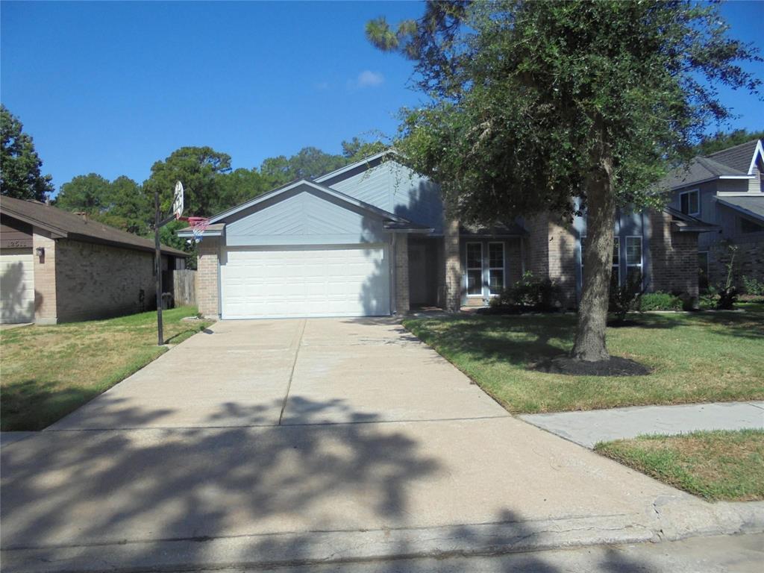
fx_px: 574
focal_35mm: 26
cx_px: 382
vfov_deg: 53.1
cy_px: 286
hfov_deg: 67.3
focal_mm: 4.6
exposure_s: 1/125
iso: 100
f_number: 11.5
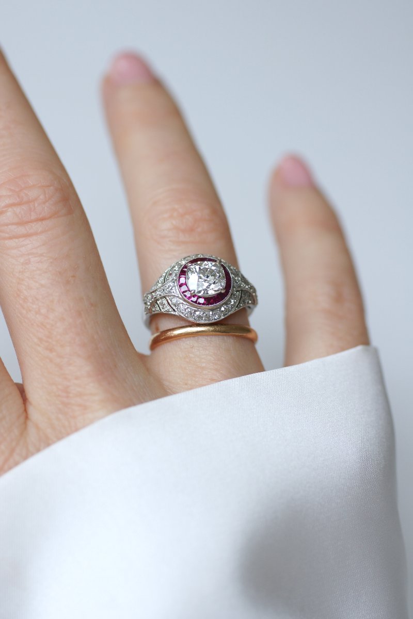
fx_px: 1807
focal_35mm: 105
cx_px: 206
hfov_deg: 13.0
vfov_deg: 19.5
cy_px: 310
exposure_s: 1/125
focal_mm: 70
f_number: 4
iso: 200
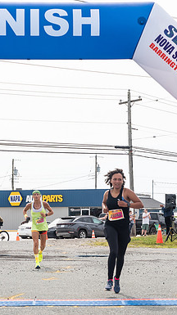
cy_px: 174
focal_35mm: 98
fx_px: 819
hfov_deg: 12.3
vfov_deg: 21.8
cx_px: 79
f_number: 4
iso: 800
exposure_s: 1/3200
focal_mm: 52
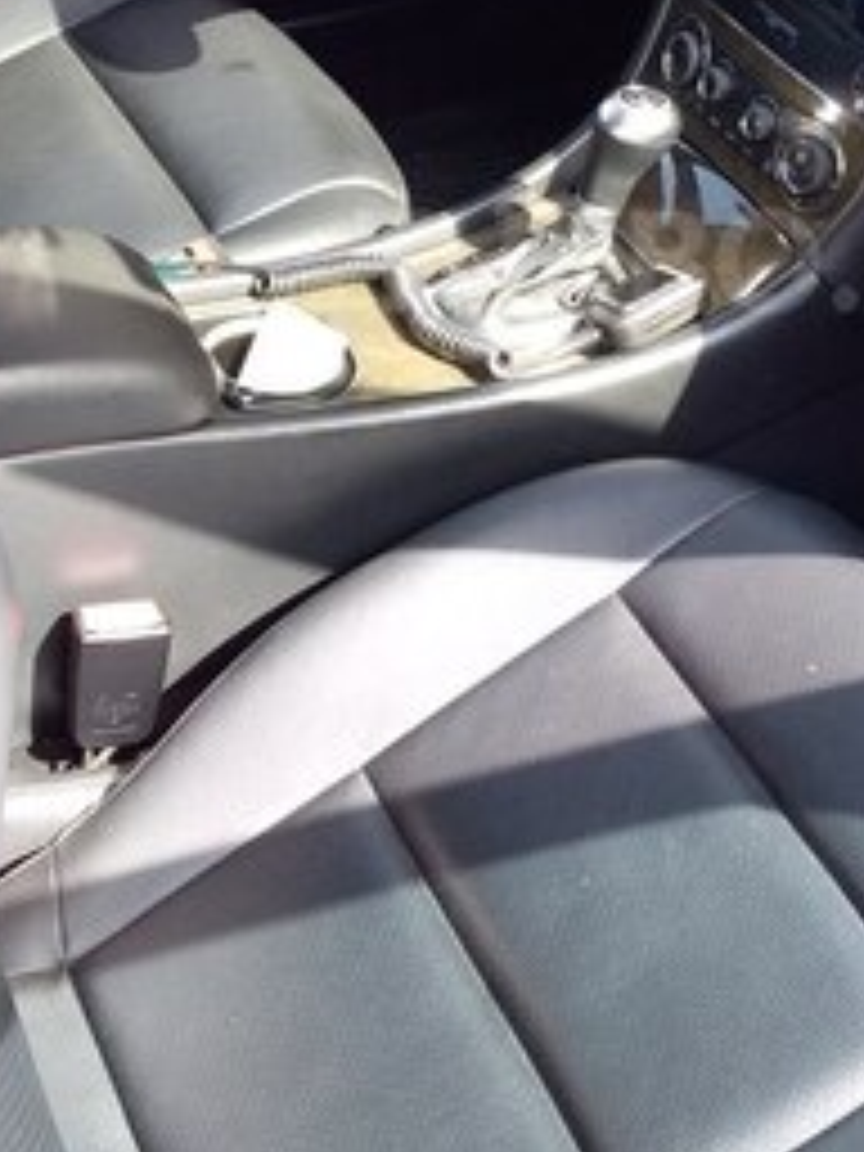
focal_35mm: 60
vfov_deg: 31.5
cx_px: 702
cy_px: 261
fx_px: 1997
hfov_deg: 24.0
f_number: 2.2
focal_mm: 3.3
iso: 40
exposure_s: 1/100
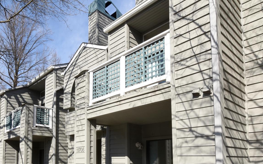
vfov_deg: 40.2
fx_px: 208
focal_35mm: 29
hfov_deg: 64.5
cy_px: 145
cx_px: 121
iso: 640
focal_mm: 16
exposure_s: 1/160
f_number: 22
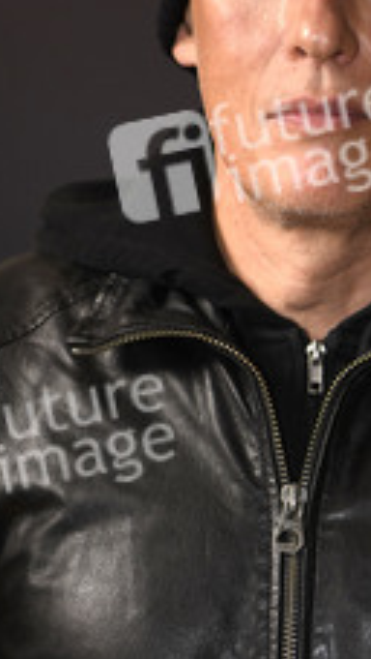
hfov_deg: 9.4
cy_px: 299
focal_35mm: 129
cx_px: 342
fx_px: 2252
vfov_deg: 16.6
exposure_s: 1/250
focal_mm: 70
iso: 640
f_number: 3.2
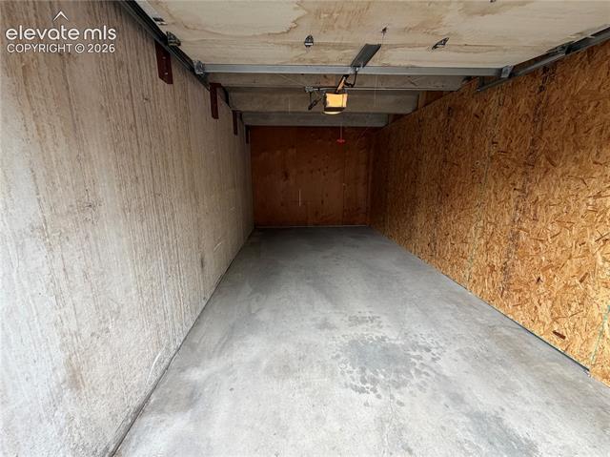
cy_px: 228
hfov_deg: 102.1
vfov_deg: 85.6
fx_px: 247
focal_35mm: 14
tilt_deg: -12.6
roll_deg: +0.3
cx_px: 305
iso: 160
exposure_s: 1/121
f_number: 2.2
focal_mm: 2.22
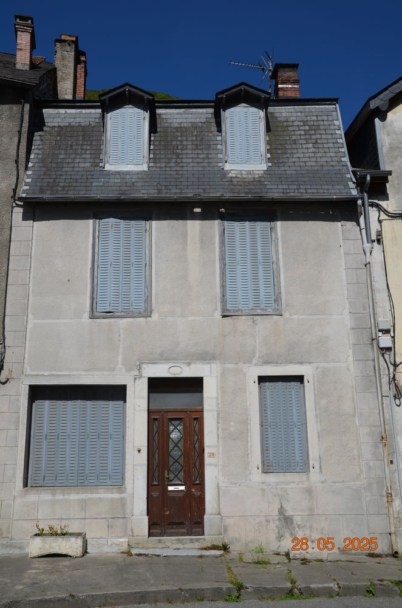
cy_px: 304
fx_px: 555
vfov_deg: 57.3
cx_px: 201
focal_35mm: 33
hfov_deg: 39.8
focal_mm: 22
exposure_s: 1/320
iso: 100
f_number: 9
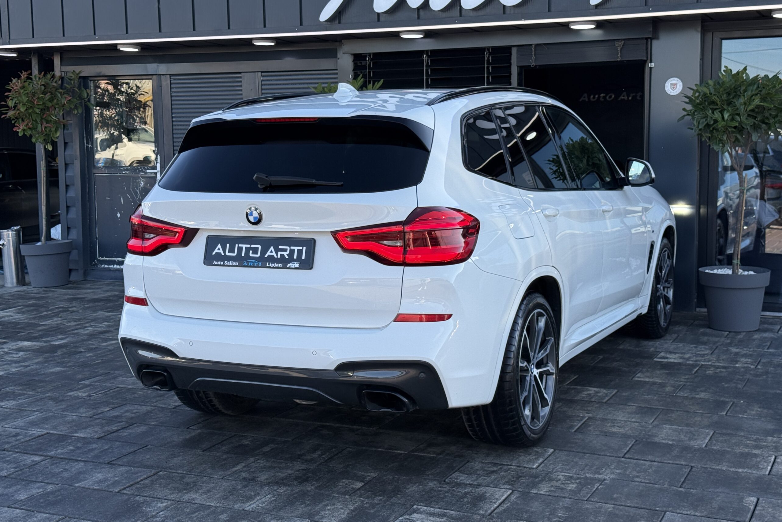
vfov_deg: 27.0
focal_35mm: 50
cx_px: 391
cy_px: 240
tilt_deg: -4.2
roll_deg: +1.1
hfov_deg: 39.6
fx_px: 1086
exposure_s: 1/1149
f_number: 1.78
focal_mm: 6.76
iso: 80
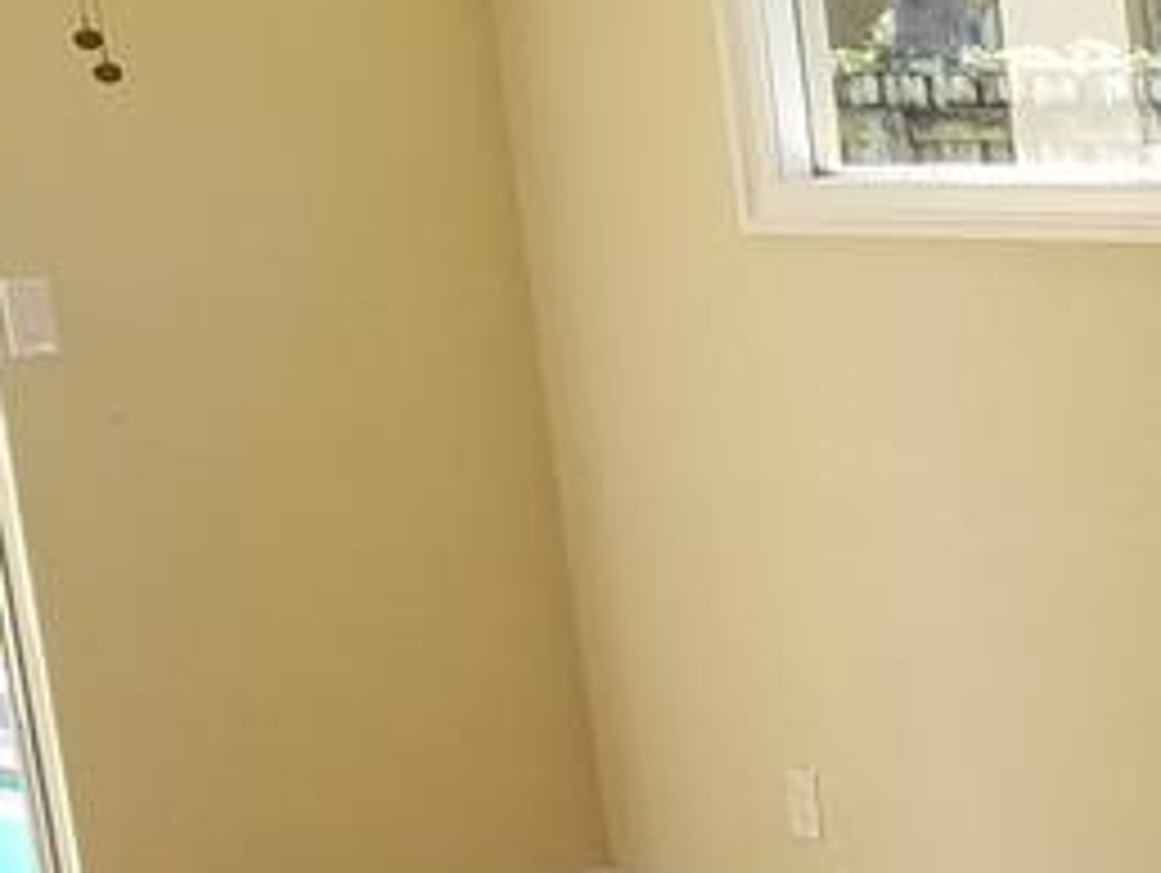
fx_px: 3458
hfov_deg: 16.3
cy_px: 1197
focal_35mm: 103
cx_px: 2043
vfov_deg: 13.7
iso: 50
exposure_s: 1/434
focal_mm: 4.2
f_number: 1.7
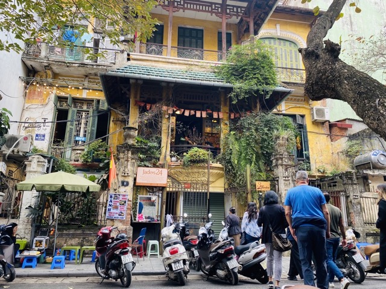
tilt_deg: +16.4
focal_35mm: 26
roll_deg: +1.1
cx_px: 193
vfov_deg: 53.1
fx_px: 290
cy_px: 144
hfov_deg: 67.3
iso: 64
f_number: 1.8
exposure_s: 1/122
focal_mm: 4.25
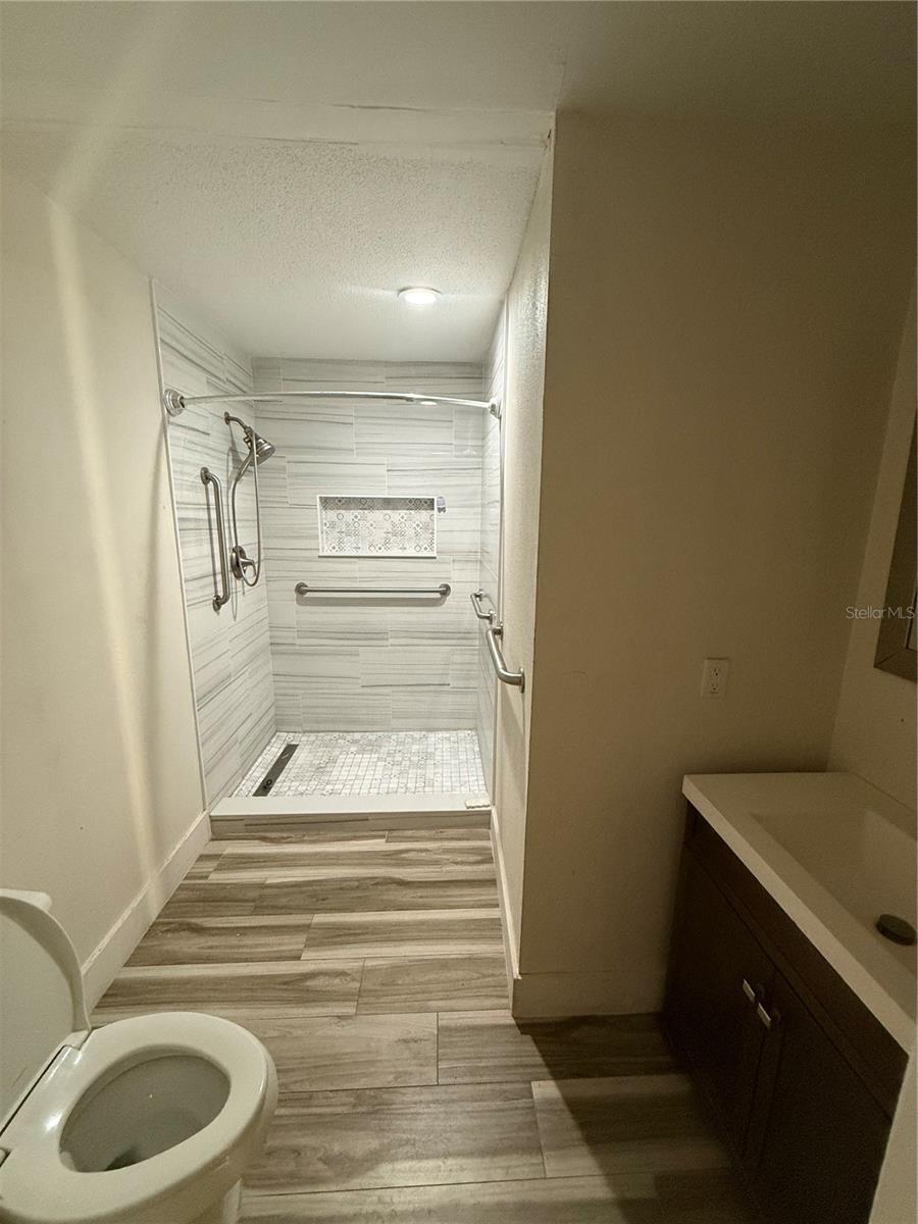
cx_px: 459
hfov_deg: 85.7
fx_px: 495
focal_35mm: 14
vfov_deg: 102.1
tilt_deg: -10.9
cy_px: 612
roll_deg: -0.1
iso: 500
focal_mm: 2.22
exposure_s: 1/60
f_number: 2.2
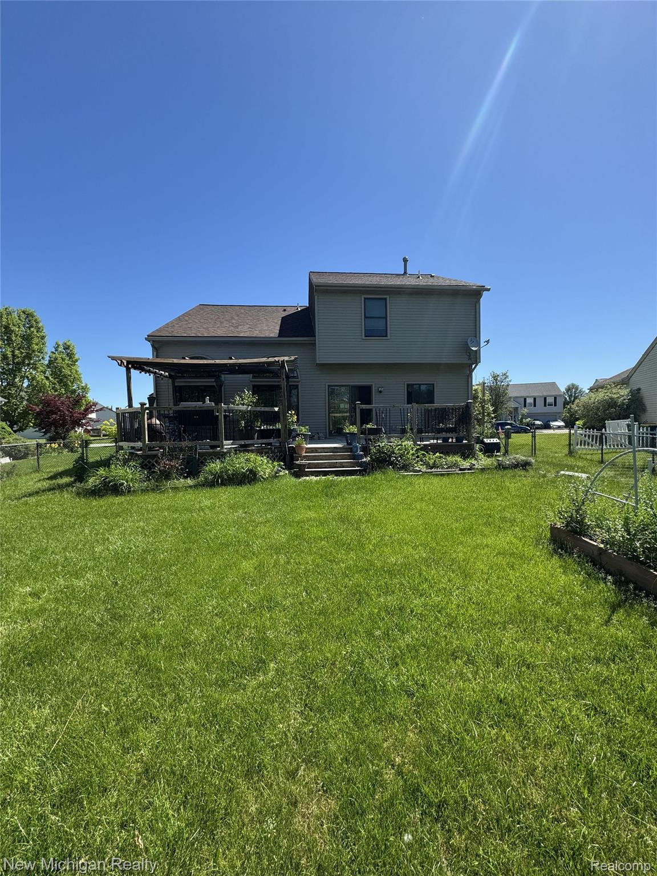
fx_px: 354
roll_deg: +1.9
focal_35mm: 14
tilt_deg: -1.2
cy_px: 438
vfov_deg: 102.1
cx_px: 328
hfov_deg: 85.7
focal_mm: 2.22
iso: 50
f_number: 2.2
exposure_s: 1/1420
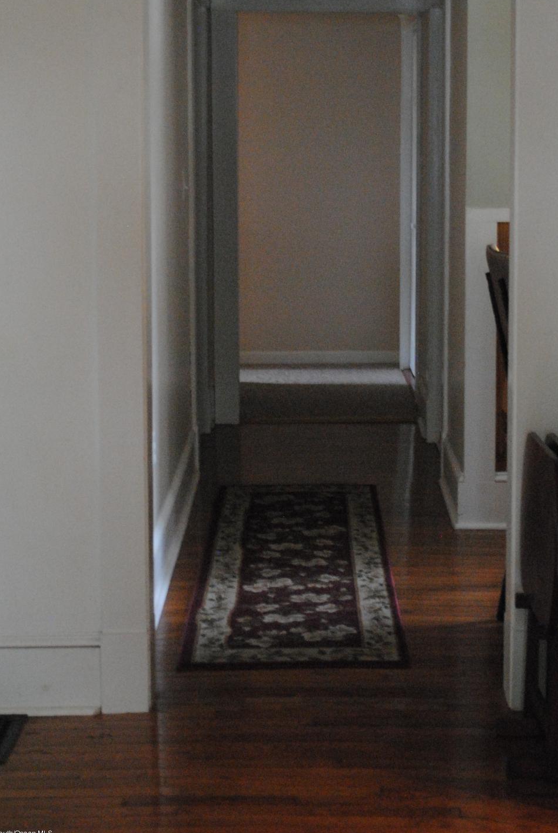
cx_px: 346
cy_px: 281
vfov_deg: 27.9
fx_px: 1669
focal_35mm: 72
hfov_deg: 19.0
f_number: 5
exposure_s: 1/15
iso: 1600
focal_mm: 34
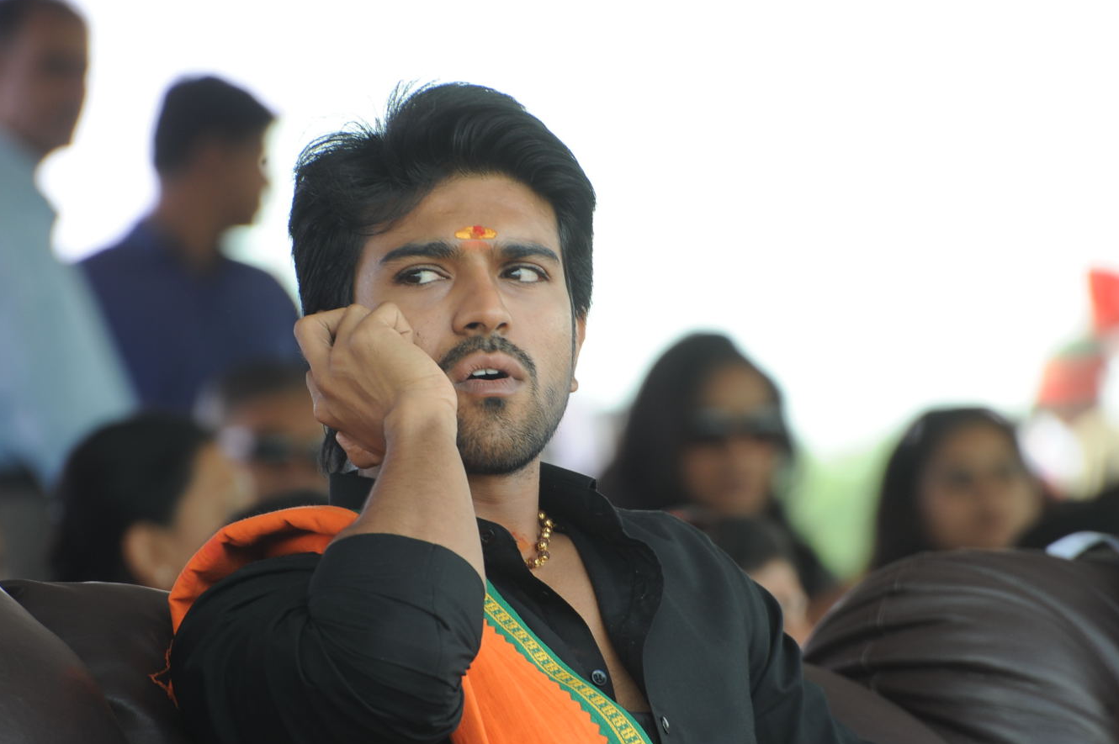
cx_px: 549
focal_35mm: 361
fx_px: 11214
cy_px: 395
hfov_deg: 5.7
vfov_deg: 3.8
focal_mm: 300
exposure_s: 1/125
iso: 400
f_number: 7.1
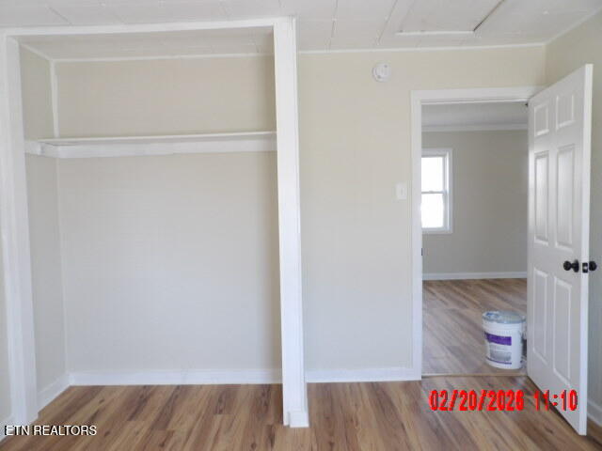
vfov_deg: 56.8
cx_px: 301
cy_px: 226
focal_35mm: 24
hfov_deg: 71.6
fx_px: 417
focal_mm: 4.3
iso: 198
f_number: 3.2
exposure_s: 1/33
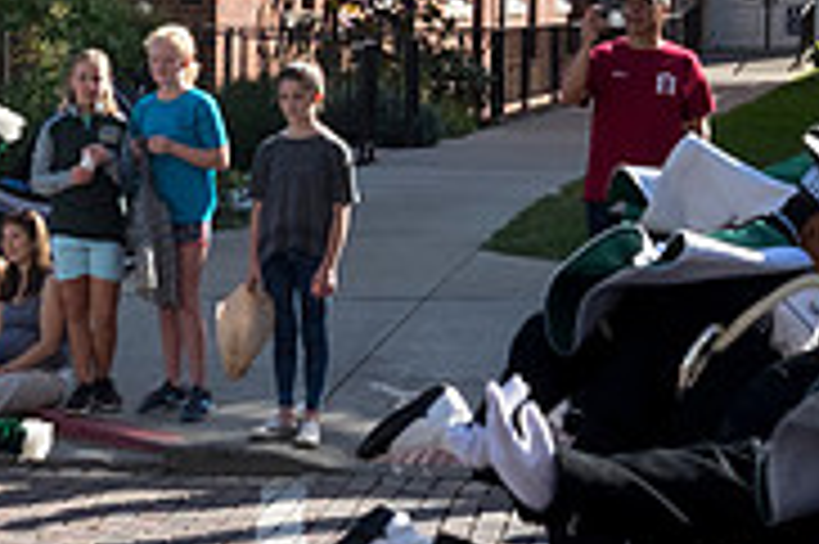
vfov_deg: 10.4
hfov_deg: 14.7
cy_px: 470
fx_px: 2978
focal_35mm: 131
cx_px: -378
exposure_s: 1/200
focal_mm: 27
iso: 400
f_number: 10
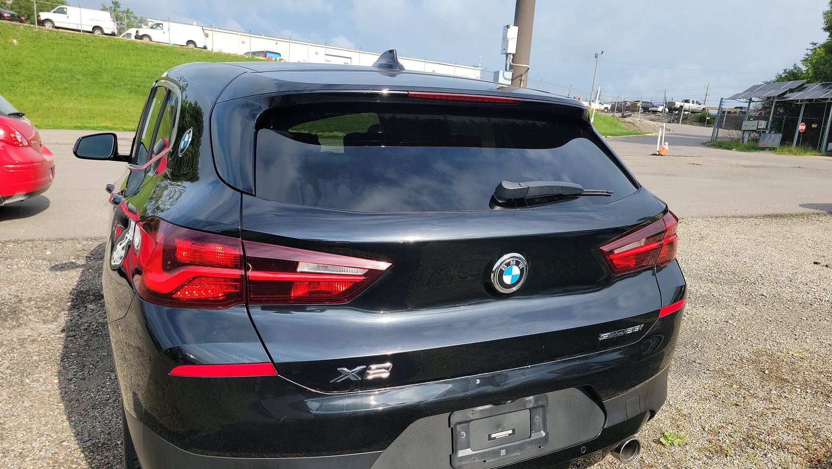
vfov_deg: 42.7
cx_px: 423
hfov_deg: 69.8
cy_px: 285
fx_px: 596
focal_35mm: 27
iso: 50
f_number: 1.8
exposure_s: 1/575
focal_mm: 6.7
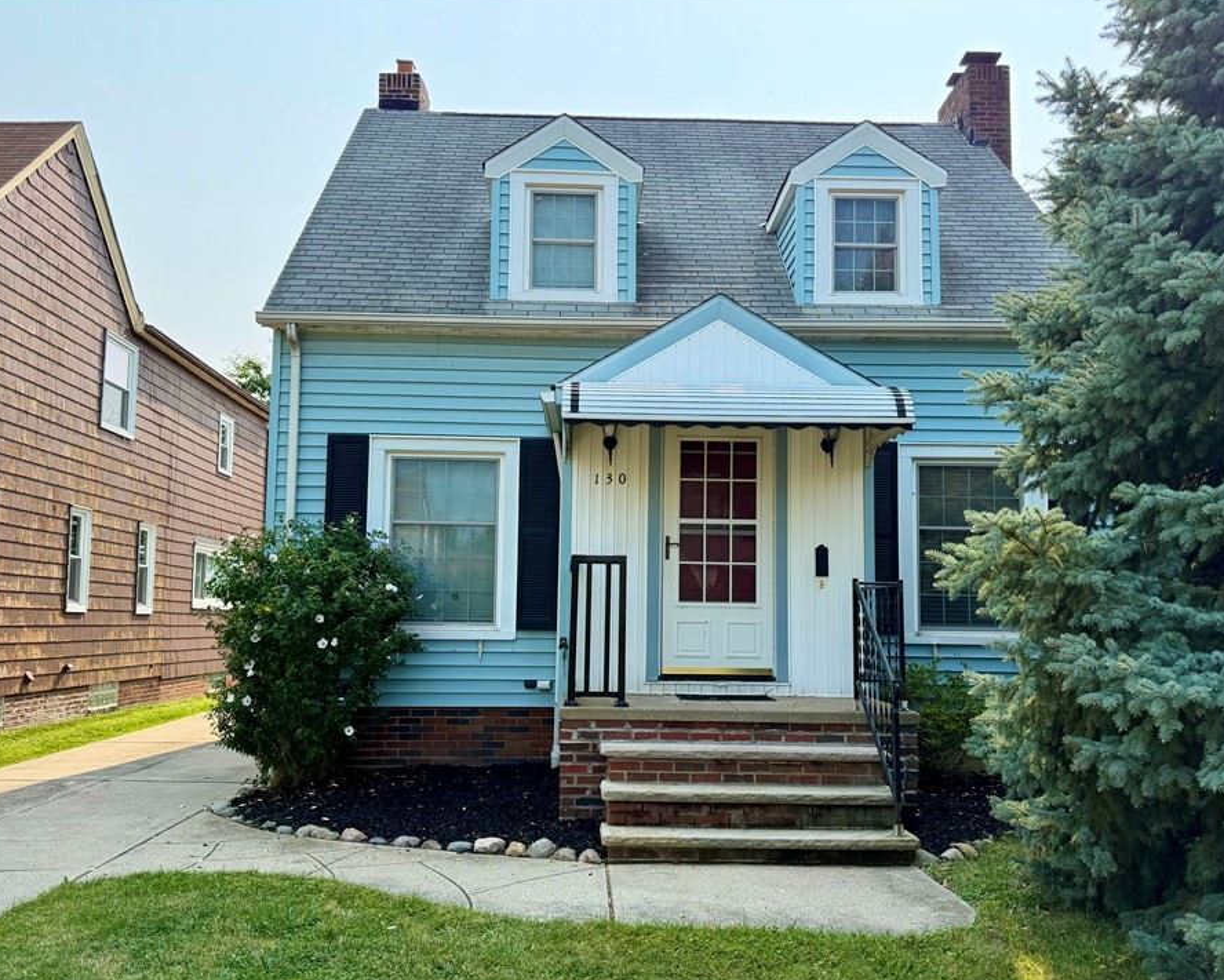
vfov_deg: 53.2
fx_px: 978
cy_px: 521
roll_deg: -0.8
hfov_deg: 64.1
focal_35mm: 27
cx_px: 611
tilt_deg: +5.9
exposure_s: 1/2703
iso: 100
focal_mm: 6.76
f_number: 1.78
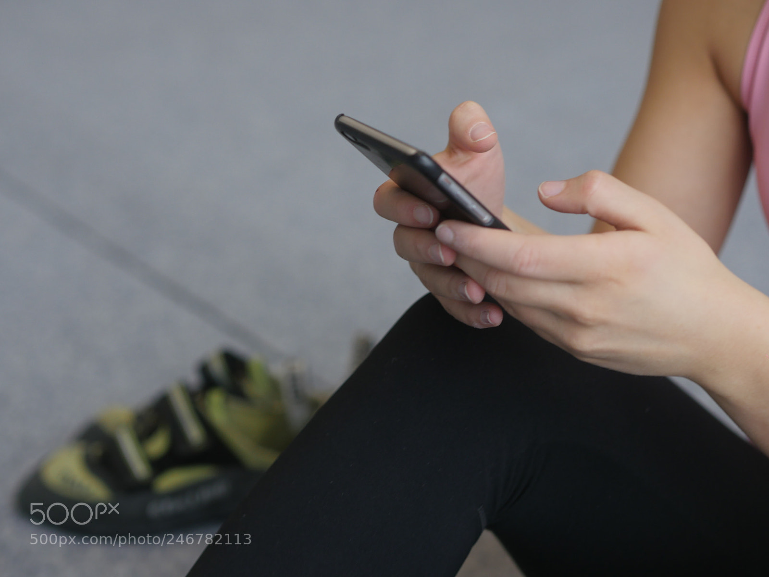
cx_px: 384
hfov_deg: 21.8
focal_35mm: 90
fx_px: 1999
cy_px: 288
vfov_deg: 16.4
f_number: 2.2
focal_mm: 45
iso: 200
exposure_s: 1/200
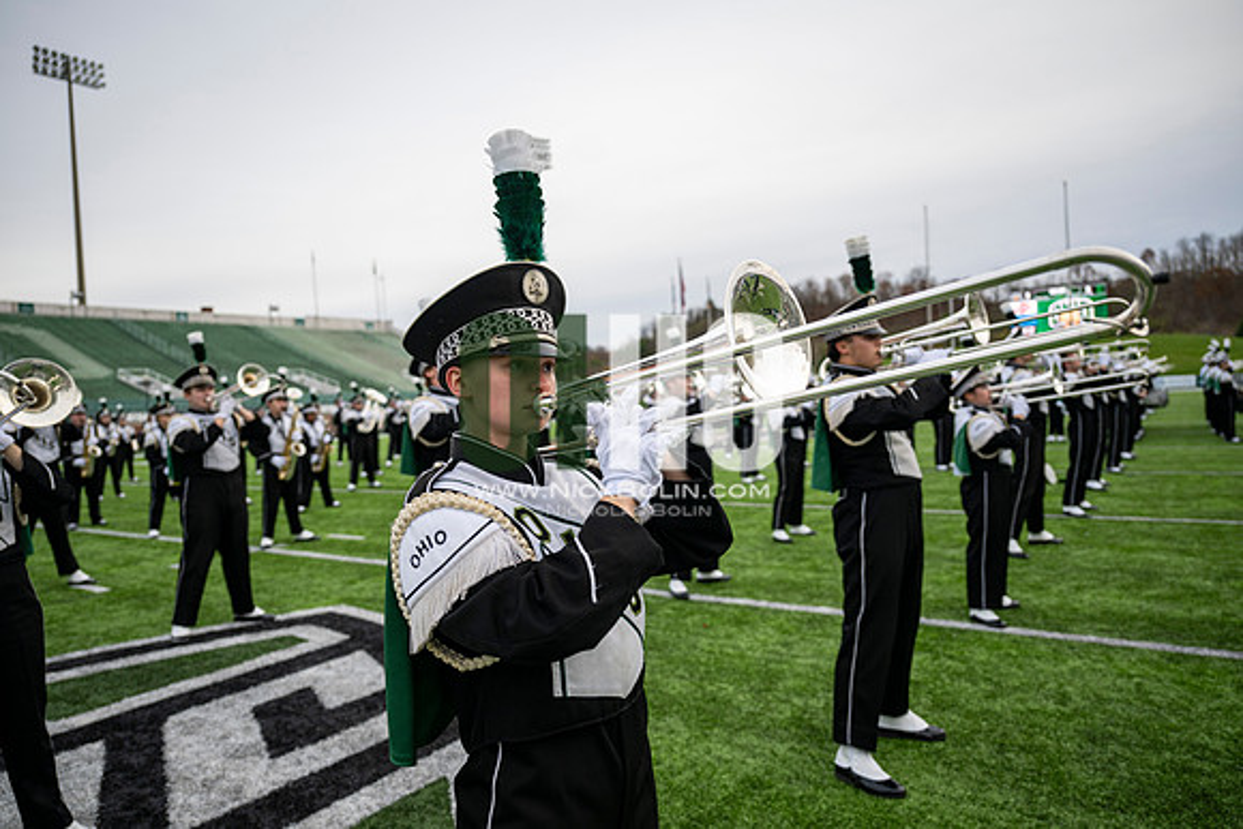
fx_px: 829
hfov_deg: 73.7
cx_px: 622
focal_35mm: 24
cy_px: 414
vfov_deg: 53.2
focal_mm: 24
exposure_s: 1/500
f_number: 2.8
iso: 200
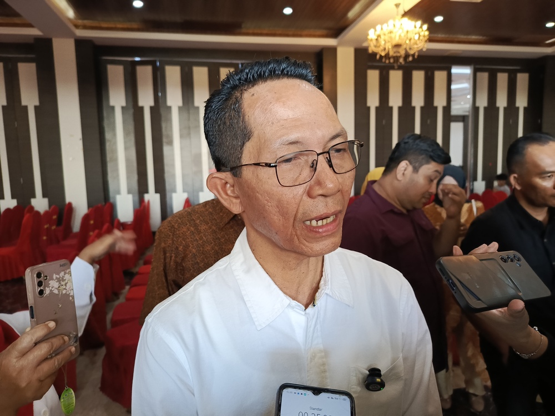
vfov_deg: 58.9
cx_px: 278
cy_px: 208
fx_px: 369
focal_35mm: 23
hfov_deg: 73.9
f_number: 1.75
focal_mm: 5.25
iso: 1929
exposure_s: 1/60
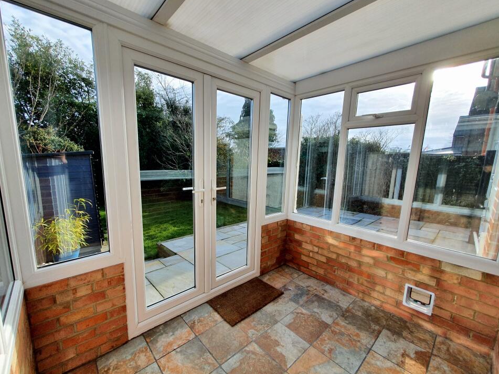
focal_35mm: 14
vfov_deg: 85.6
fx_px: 202
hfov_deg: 102.1
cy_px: 198
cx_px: 243
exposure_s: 1/315
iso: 50
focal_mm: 1.8
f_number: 2.2
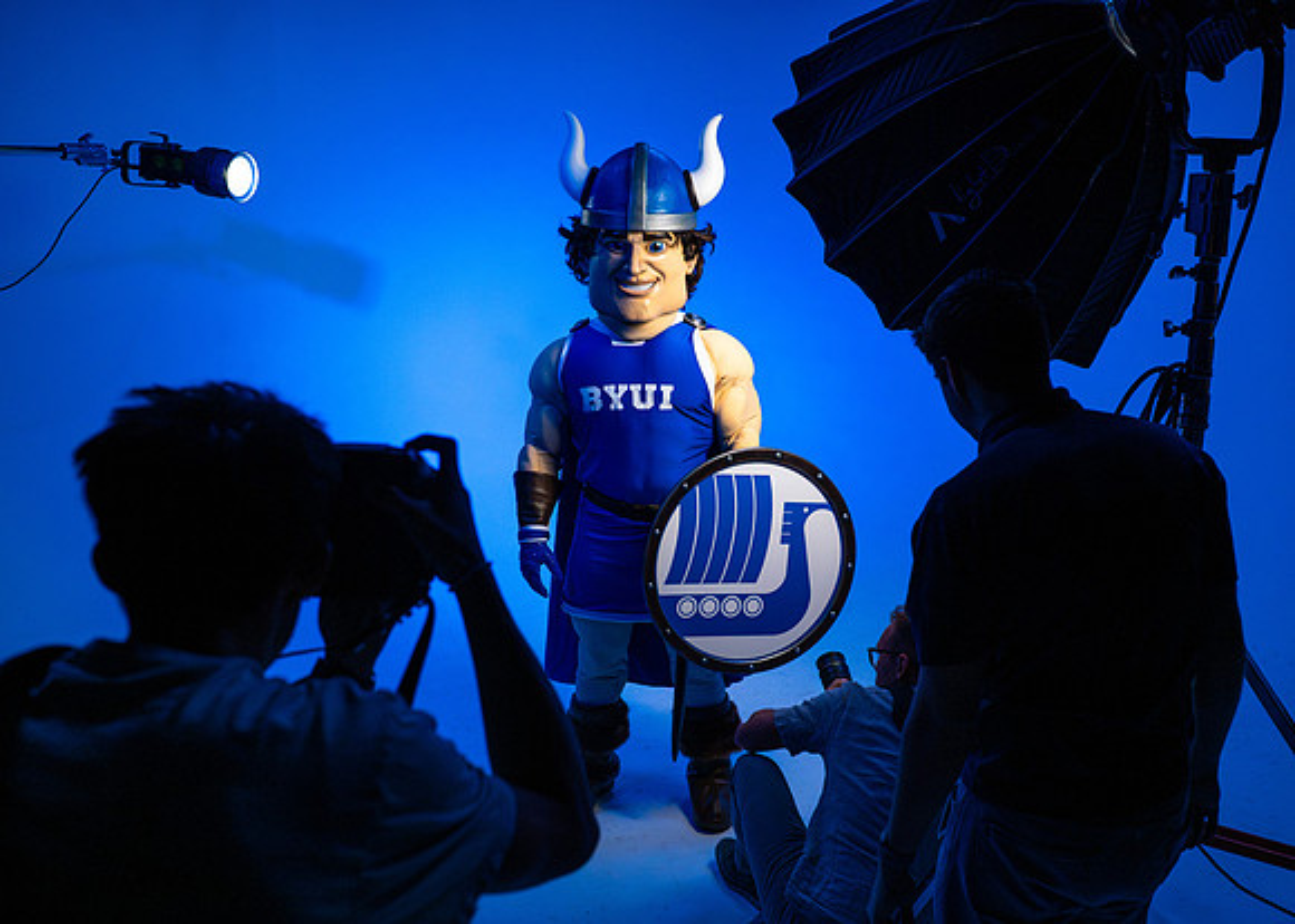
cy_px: 468
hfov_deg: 54.7
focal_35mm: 34
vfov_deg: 40.6
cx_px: 638
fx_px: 1251
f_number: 4
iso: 4000
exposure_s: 1/250
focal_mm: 32
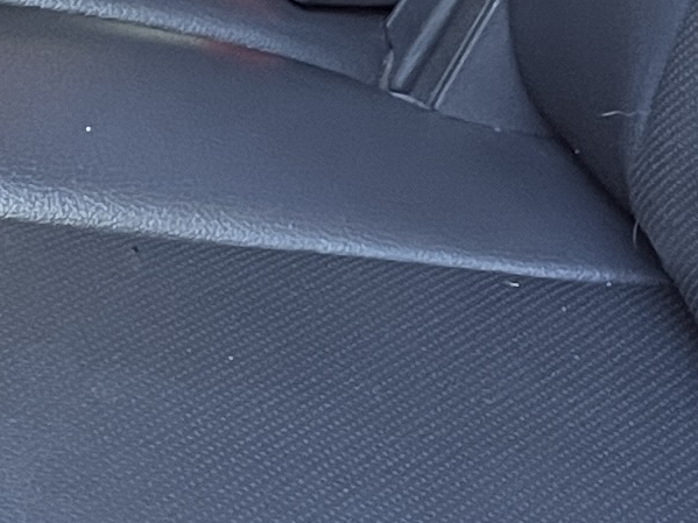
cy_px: -226
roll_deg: +0.9
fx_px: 3528
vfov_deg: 8.3
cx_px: -422
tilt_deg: -22.0
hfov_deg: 10.8
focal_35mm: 175
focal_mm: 5.1
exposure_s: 1/60
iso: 250
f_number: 1.6
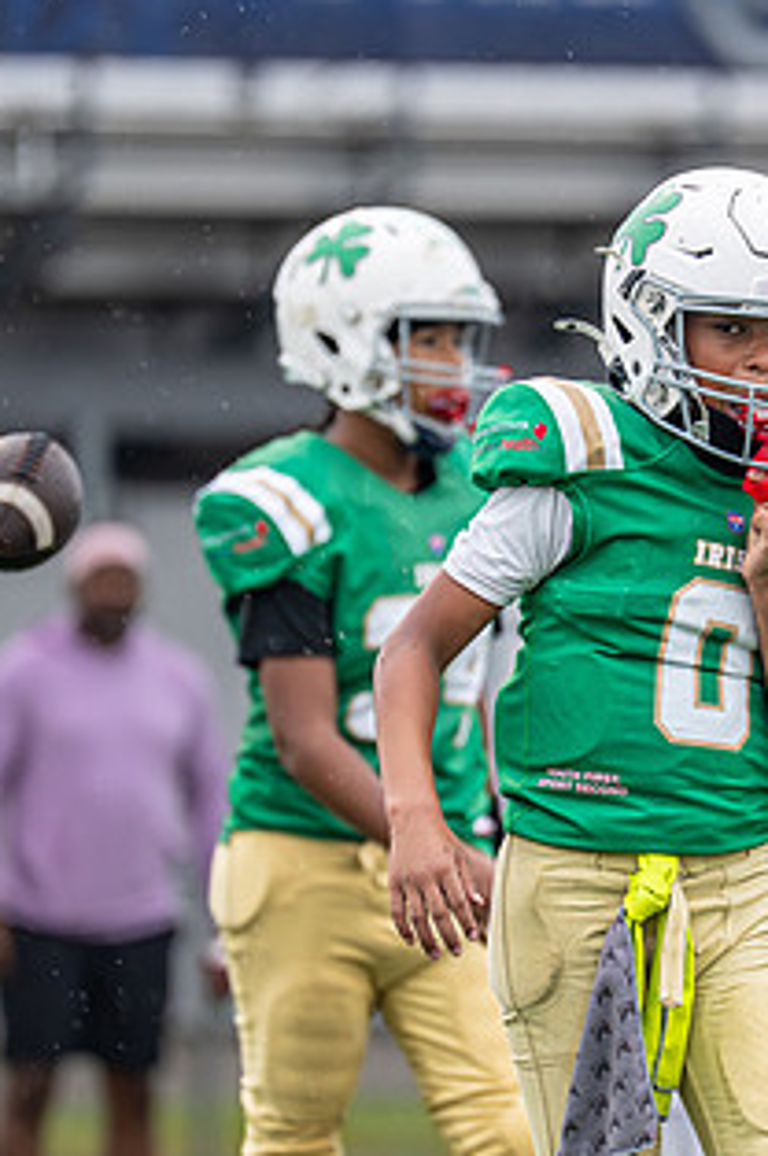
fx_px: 15393
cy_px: 583
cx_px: 602
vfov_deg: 4.3
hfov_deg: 2.9
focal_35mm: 480
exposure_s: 1/1000
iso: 400
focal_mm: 197
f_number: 2.8
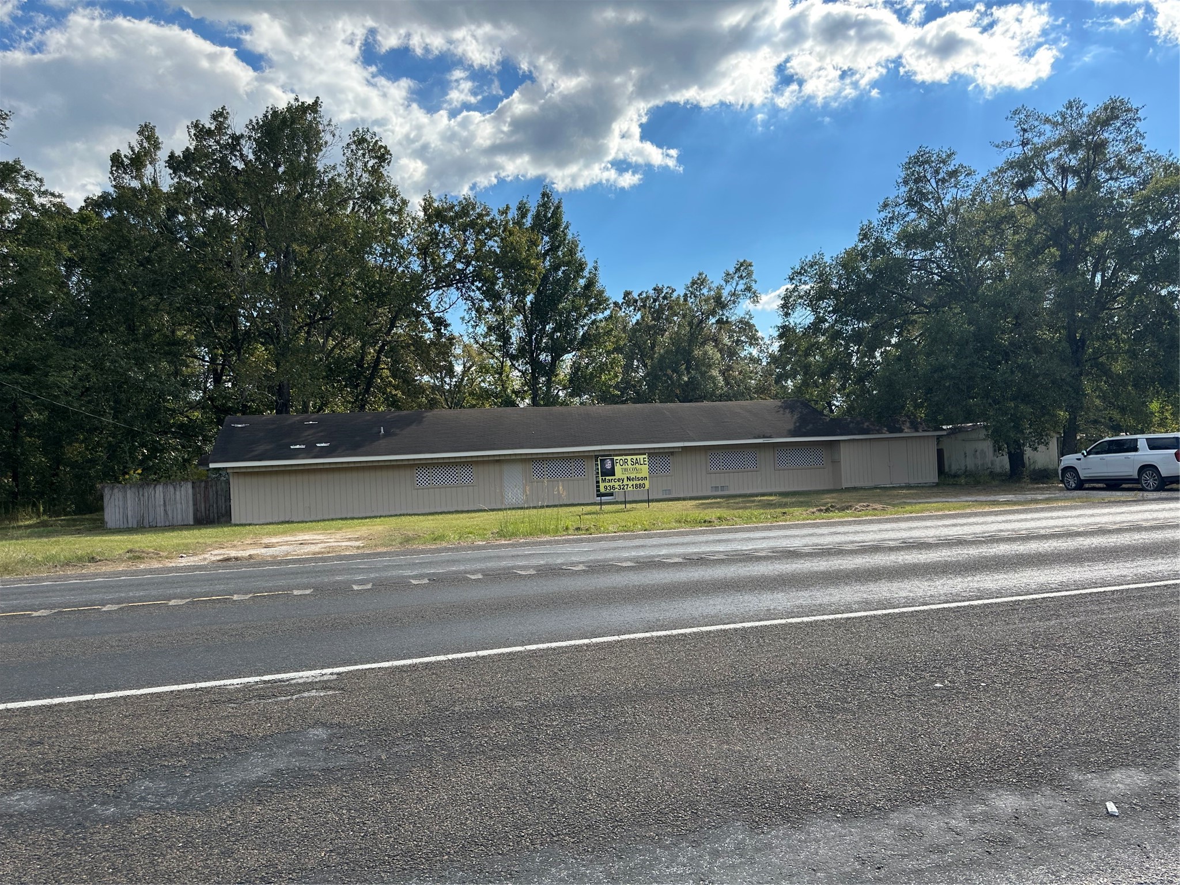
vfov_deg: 56.8
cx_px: 590
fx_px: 818
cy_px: 442
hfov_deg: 71.6
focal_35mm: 24
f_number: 1.78
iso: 80
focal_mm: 6.86
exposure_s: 1/3717
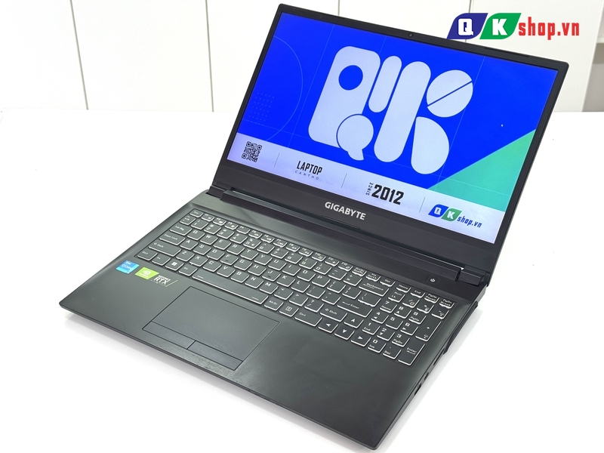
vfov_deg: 30.3
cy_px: 226
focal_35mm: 48
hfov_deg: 39.7
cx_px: 302
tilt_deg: -33.7
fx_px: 838
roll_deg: +0.6
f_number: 1.78
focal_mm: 6.76
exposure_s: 1/121
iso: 64
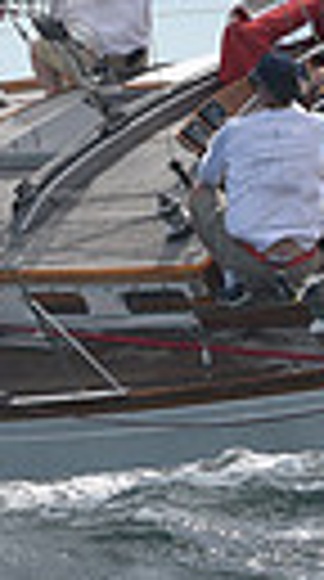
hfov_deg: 3.6
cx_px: 148
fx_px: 5085
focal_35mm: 331
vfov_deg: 6.5
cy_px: -38
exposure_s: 1/800
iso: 320
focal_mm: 70
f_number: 7.1
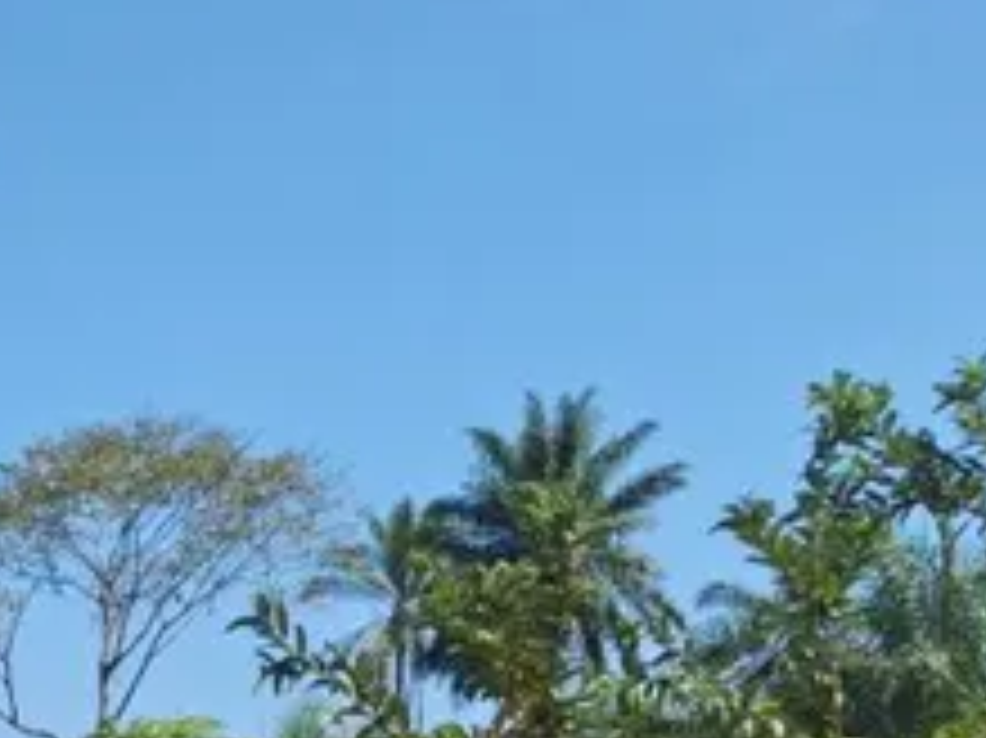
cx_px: -5
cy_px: 1238
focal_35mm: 84
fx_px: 2391
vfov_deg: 15.6
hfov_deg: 22.4
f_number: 1.8
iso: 40
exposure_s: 1/2646
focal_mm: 5.54
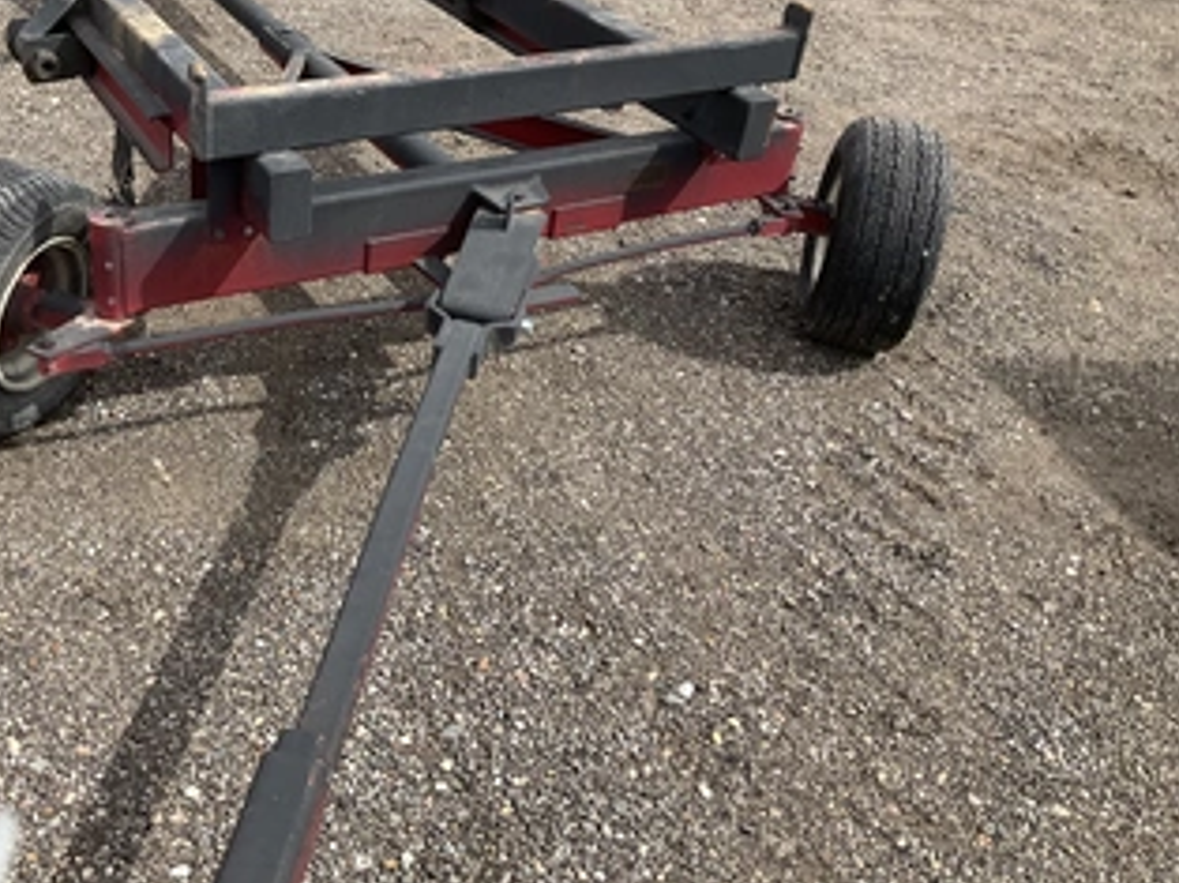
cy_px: 334
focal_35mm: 37
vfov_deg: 38.4
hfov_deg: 49.6
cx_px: 436
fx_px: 1259
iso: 25
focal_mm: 3
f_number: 1.8
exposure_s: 1/978
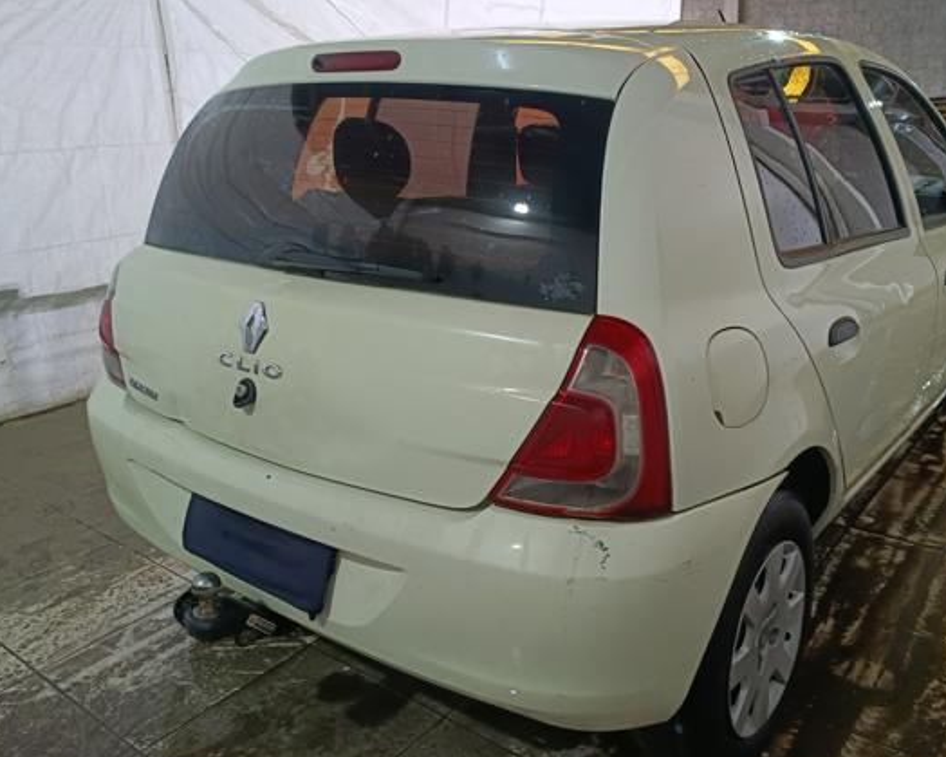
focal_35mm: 31
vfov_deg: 47.0
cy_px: 343
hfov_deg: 57.0
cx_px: 538
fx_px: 868
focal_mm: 4.81
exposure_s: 1/60.1
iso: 557
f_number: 1.8
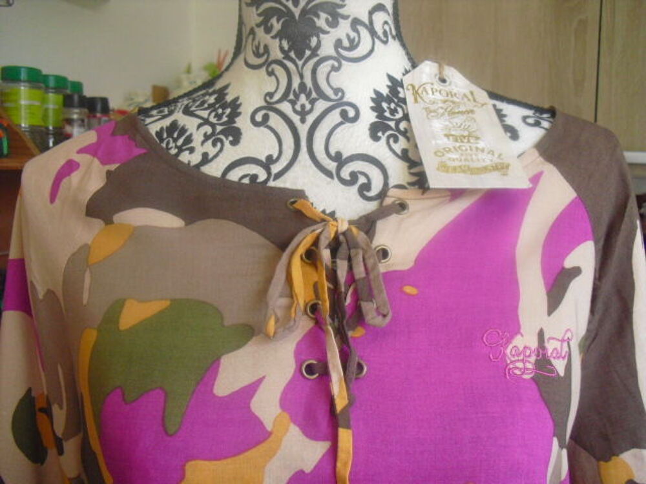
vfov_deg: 39.7
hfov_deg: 51.4
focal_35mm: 36
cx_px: 323
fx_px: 672
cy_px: 242
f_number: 3.1
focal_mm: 6.3
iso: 400
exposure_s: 1/100
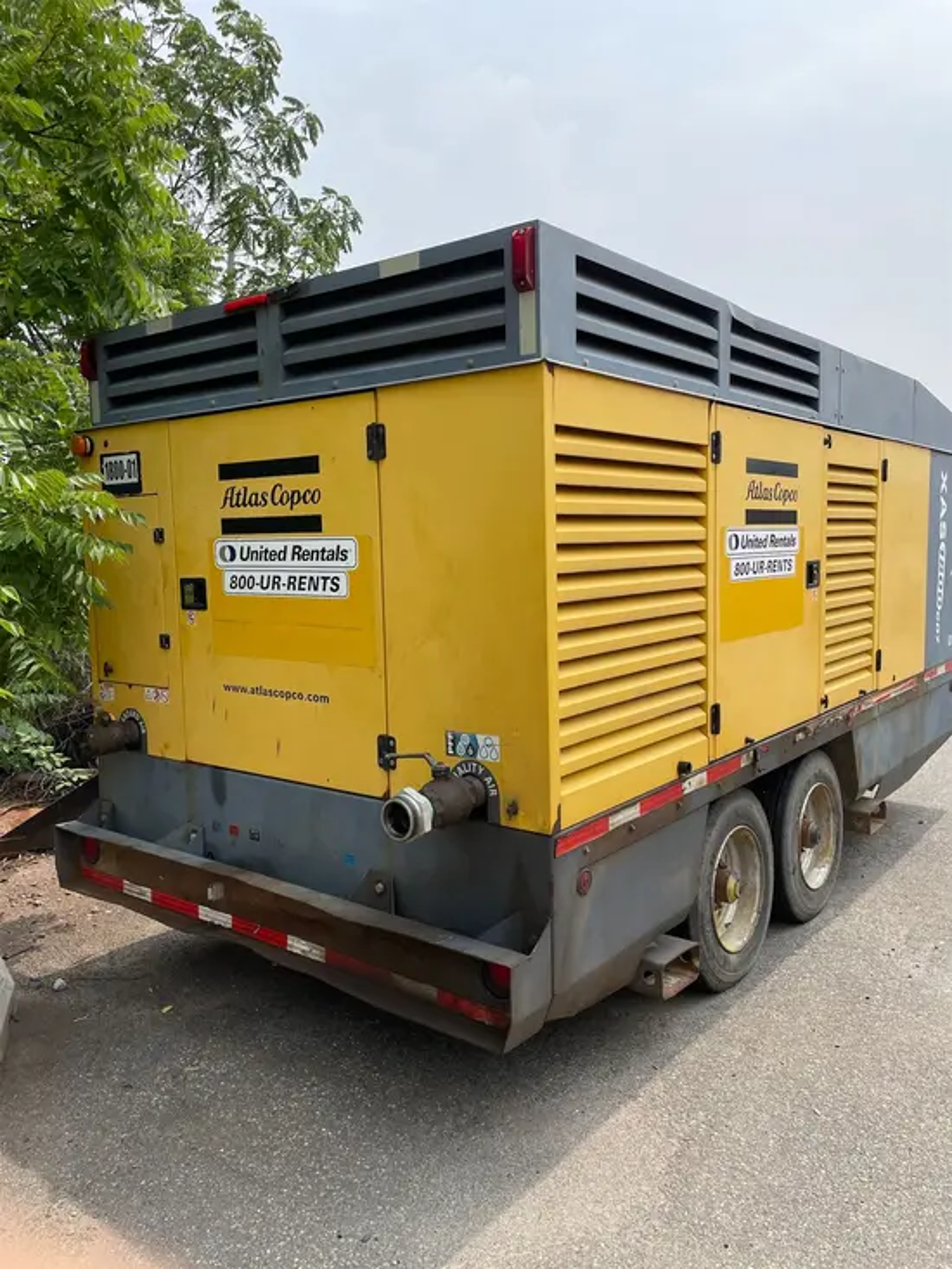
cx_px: 476
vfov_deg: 67.3
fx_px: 953
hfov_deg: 53.1
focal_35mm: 26
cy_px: 634
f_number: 1.6
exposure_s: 1/3040
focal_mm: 4.2
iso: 50
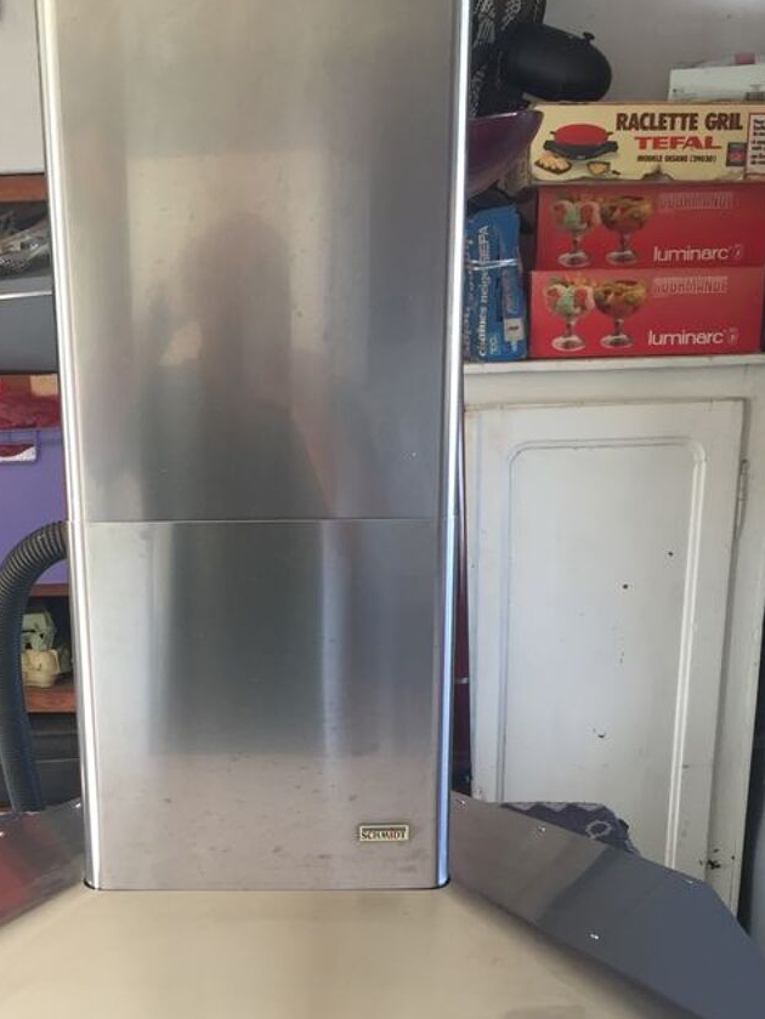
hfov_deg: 31.3
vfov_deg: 40.5
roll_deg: +0.8
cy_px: 716
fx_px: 1355
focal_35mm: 46
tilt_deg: -16.6
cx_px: 260
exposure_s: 1/33
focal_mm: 4.15
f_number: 2.2
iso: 32
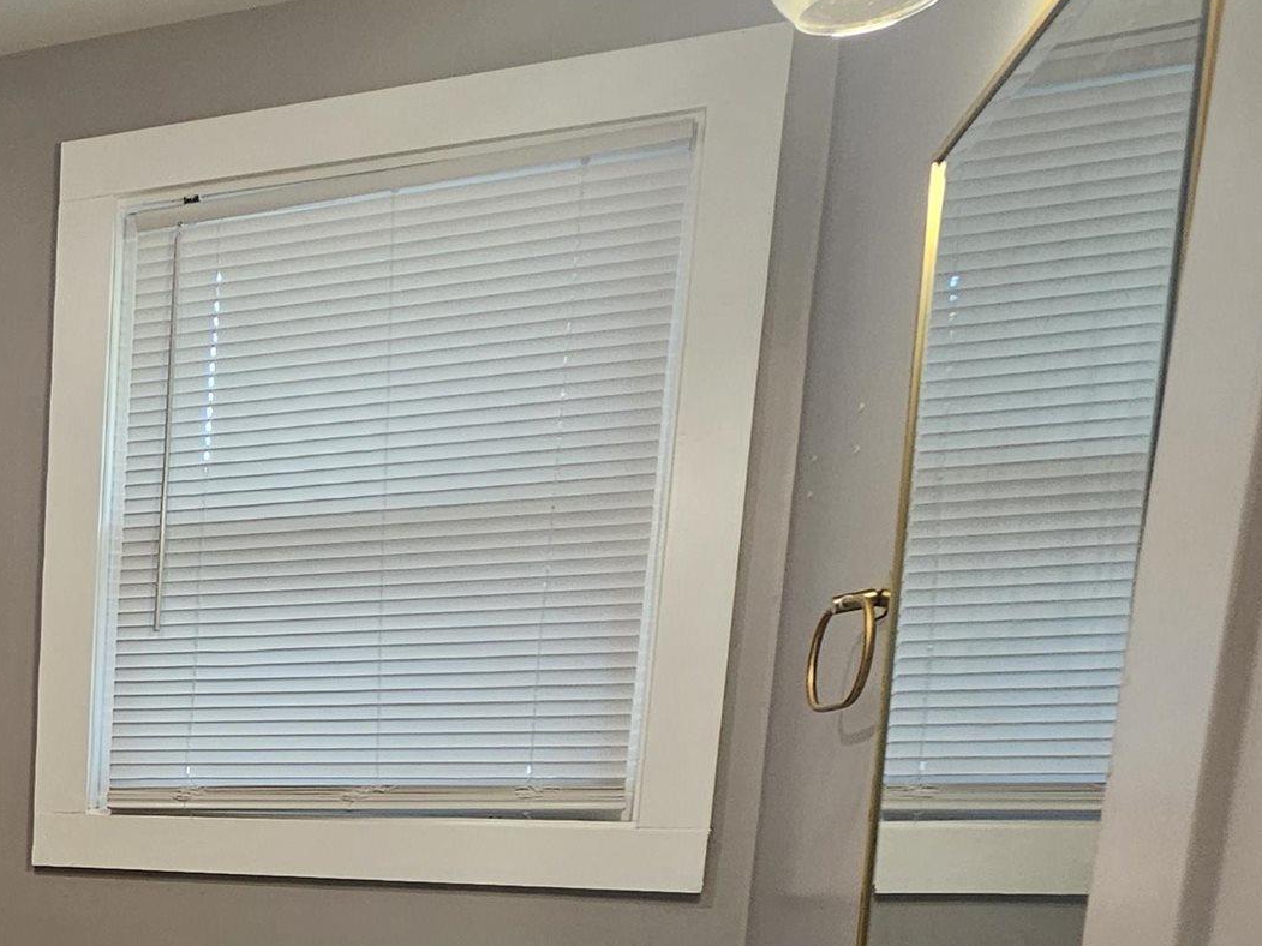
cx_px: -244
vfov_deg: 33.4
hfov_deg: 37.4
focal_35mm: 38
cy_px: 1011
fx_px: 1385
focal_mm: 2.2
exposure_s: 1/60
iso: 125
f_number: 2.2
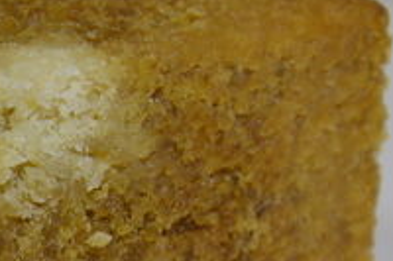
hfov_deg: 5.1
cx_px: 6
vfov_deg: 3.4
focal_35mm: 406
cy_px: 291
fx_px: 4428
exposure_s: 1/5
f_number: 9
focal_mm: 90
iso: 200
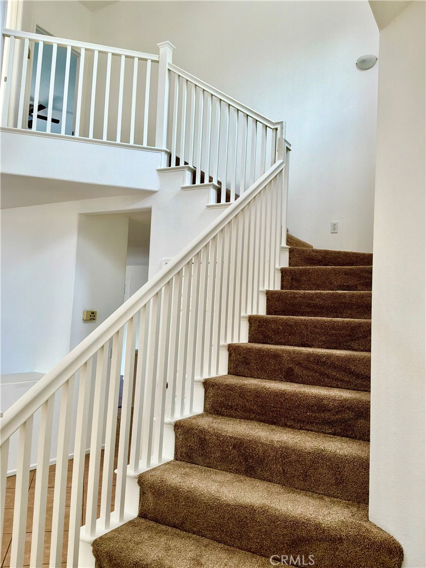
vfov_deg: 63.4
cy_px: 284
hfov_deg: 49.7
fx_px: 459
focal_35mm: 28
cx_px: 213
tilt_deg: +4.6
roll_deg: -2.6
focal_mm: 3
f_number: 1.8
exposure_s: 1/60
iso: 50
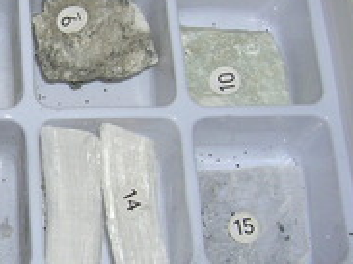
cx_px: -31
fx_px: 948
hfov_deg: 20.2
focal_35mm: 93
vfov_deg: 15.9
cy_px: 162
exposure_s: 1/60.1
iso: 50
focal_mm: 5.7
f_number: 2.9
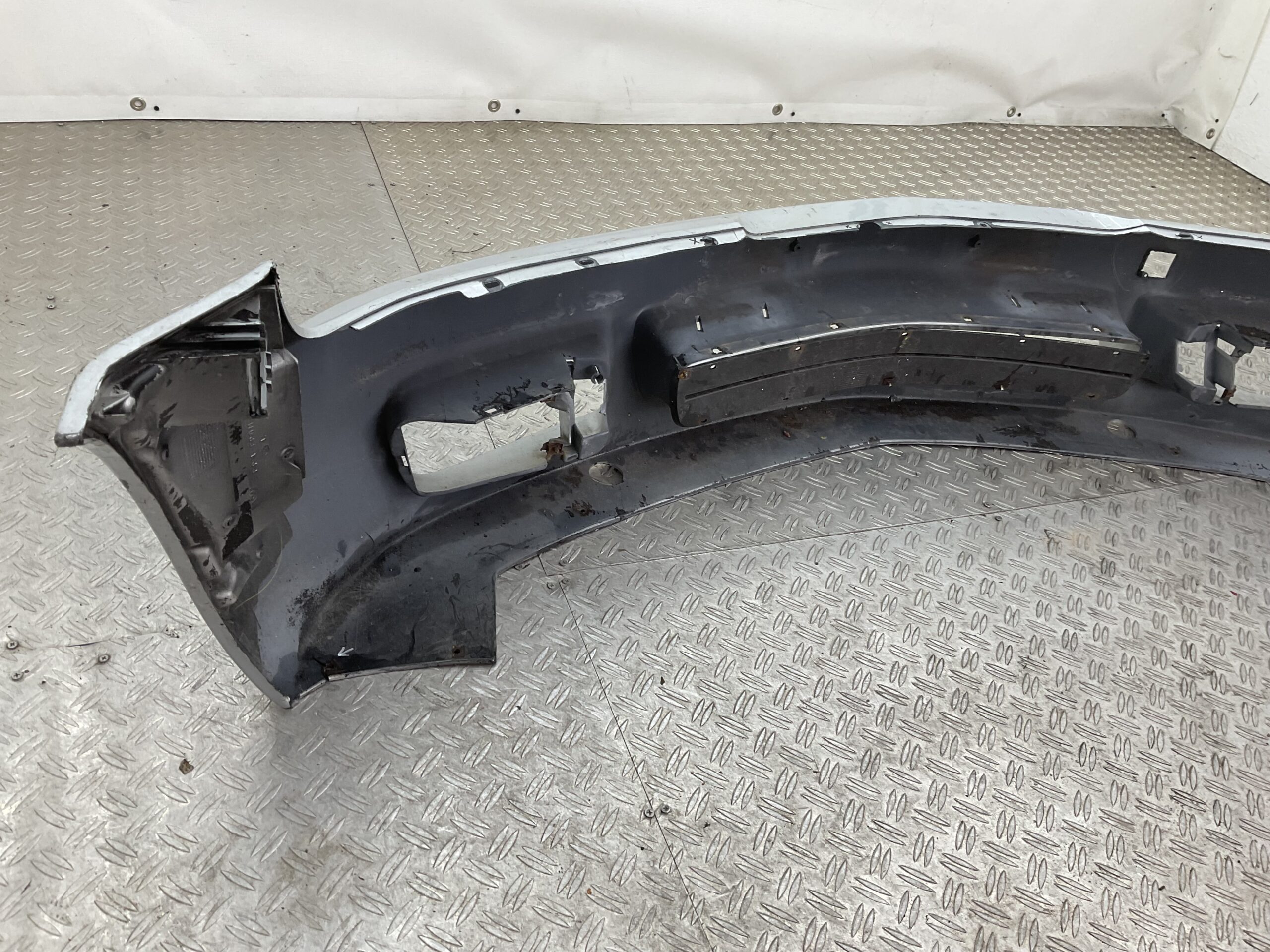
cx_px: 635
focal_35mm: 29
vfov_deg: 48.2
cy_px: 476
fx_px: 1064
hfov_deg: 61.7
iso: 32
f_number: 1.8
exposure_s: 1/120
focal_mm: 3
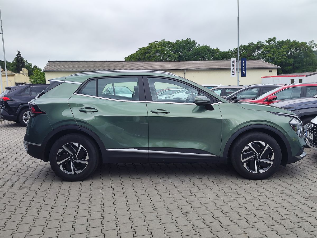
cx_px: 158
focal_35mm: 23
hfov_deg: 73.9
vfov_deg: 58.9
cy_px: 119
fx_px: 211
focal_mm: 7.01
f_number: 1.69
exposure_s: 1/234
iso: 50
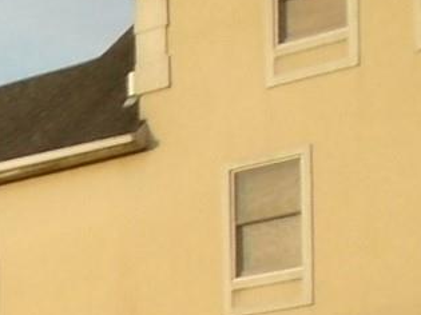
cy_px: 771
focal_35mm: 169
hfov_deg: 9.8
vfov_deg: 8.1
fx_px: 2055
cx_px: -710
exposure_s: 1/400
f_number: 3.2
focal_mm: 4.6
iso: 100
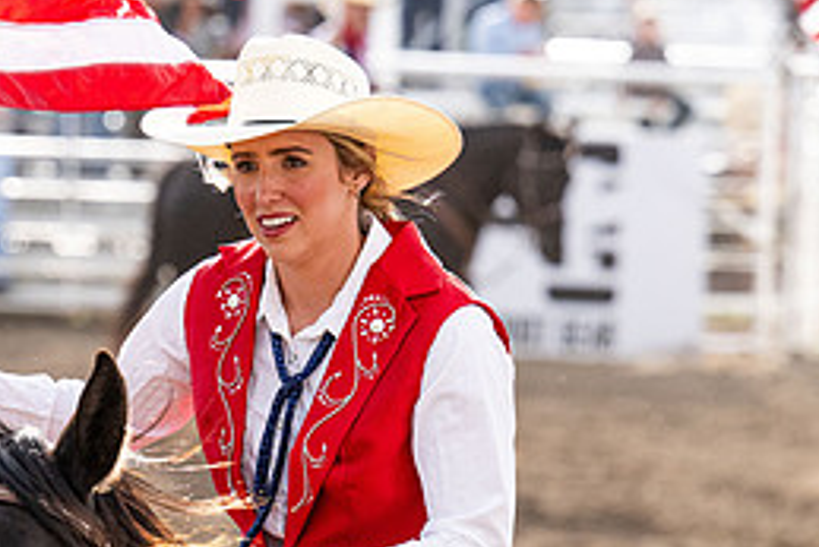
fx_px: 6874
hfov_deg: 6.8
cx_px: 172
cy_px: 469
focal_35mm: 302
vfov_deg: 4.6
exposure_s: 1/8000
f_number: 3.5
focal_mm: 115
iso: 1250
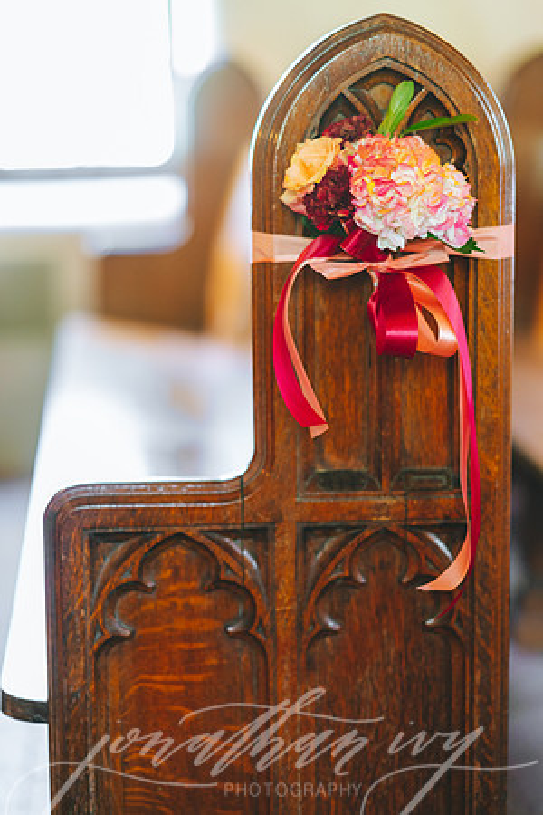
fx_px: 1923
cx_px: 272
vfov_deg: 23.9
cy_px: 408
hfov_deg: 16.1
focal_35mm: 85
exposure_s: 1/125
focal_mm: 85
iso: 1600
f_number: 1.4
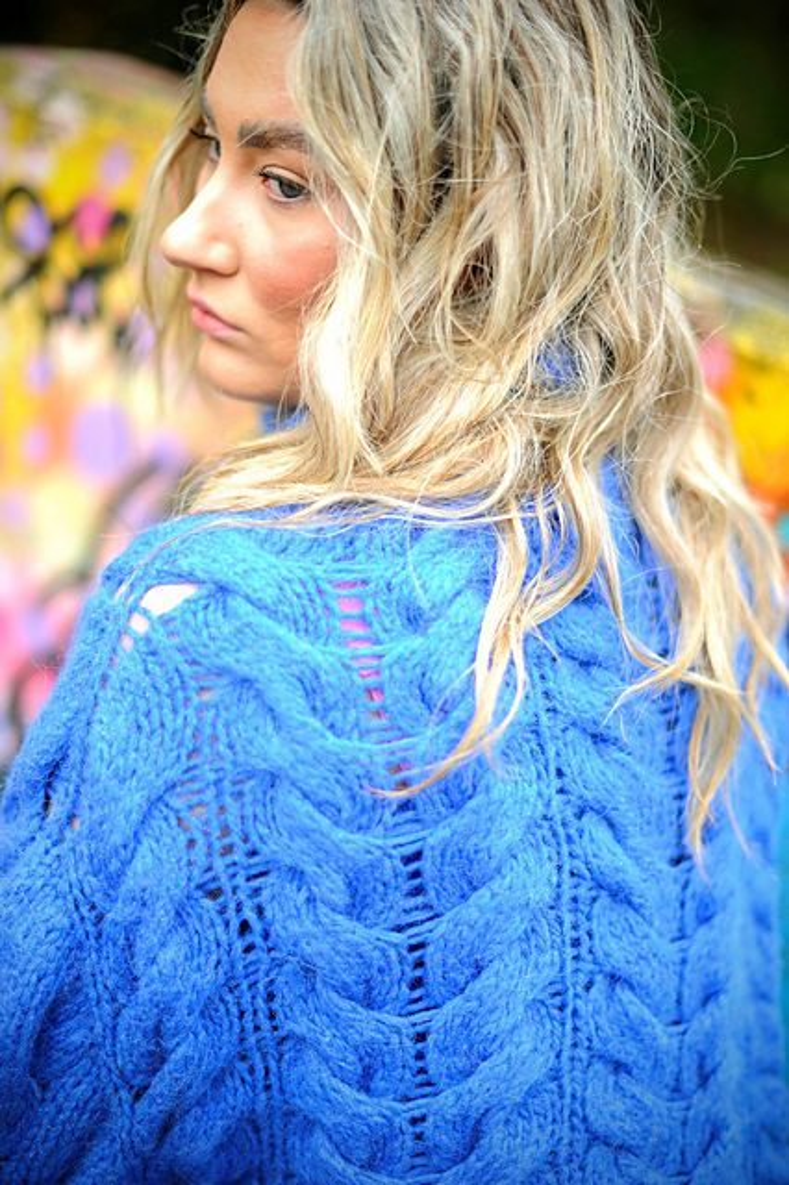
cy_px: 592
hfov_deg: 27.0
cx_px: 394
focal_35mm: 50
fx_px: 1645
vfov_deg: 39.6
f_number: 1.4
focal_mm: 50
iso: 200
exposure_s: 1/250
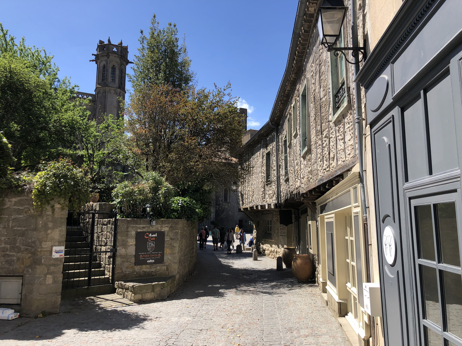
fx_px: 374
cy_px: 173
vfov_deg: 49.7
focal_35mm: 28
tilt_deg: +8.7
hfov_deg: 63.4
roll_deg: +0.1
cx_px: 231
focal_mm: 4
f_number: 1.8
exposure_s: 1/1200
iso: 20
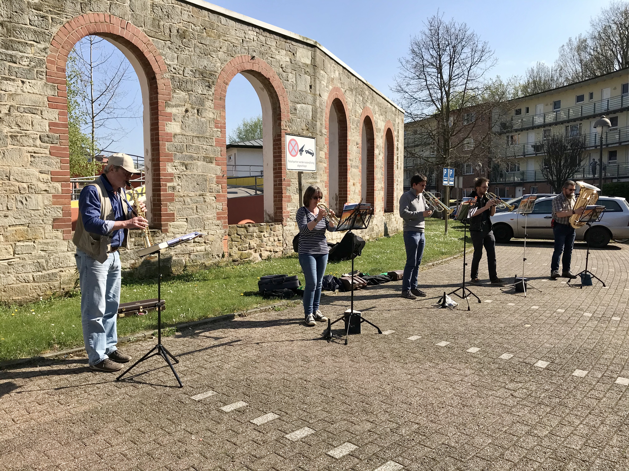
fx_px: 509
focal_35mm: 28
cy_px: 236
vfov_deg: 49.7
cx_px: 314
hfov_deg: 63.4
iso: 20
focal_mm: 3.99
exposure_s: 1/2283
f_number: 1.8
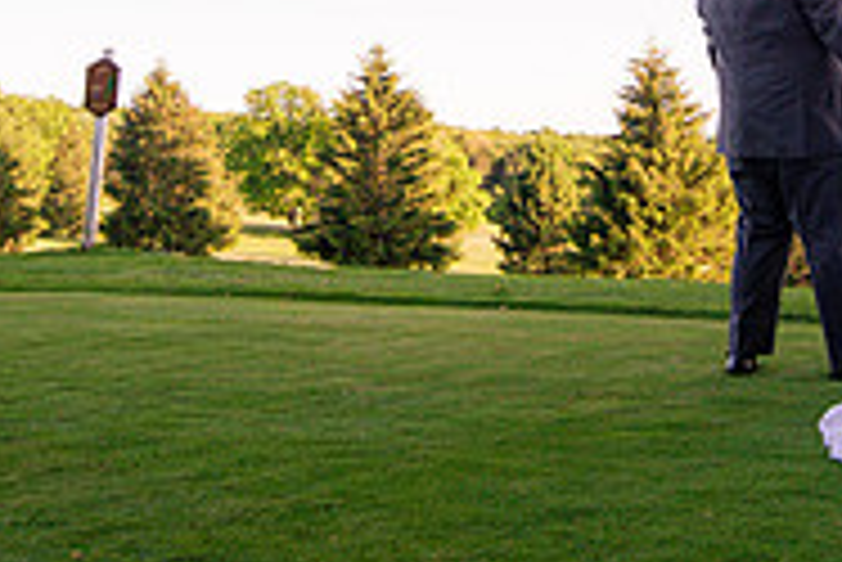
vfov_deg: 20.9
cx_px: 540
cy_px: -173
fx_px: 1381
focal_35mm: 59
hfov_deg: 33.7
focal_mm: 19
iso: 500
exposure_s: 1/1000
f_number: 6.3
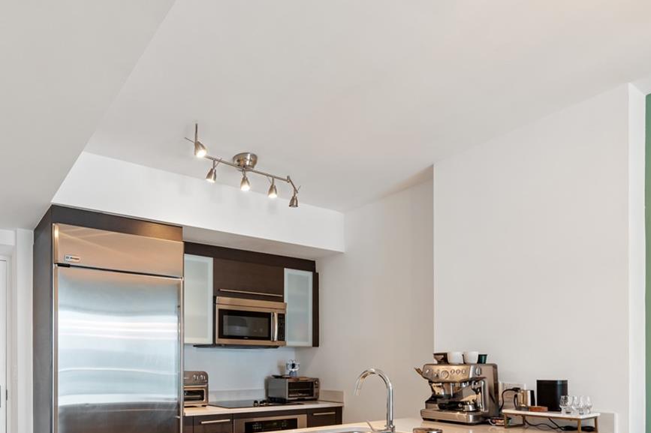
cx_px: 204
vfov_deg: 49.1
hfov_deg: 71.1
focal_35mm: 24
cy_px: 363
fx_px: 434
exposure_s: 1/3
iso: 400
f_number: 9
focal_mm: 13
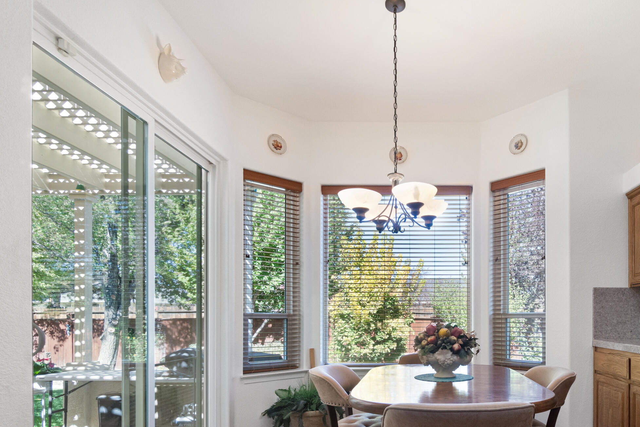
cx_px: 423
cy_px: 323
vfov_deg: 52.5
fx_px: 409
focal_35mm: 23
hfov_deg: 73.9
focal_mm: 10
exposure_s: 1/60
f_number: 6.3
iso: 2000
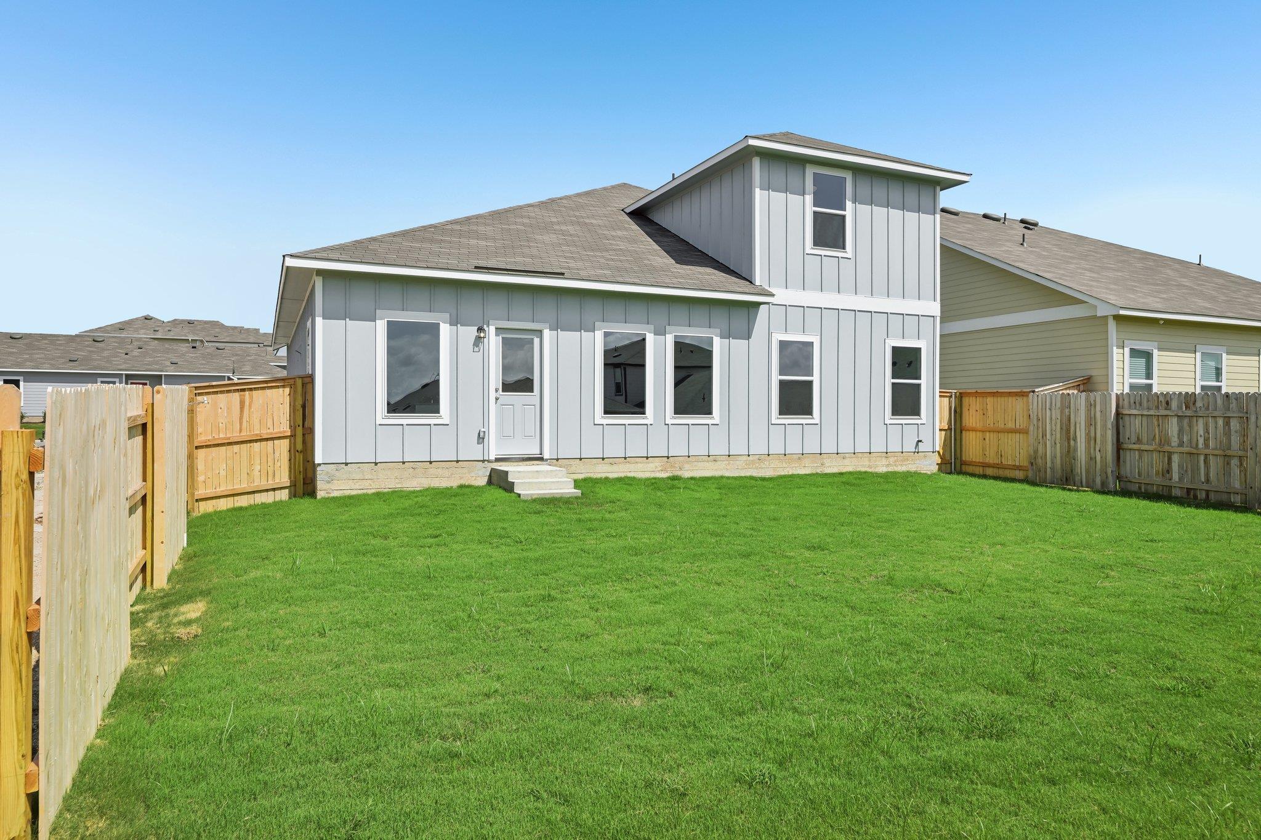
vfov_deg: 56.1
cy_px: 420
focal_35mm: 22
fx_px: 788
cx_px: 630
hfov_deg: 77.3
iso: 100
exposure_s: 1/750
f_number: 6.7
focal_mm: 22.5
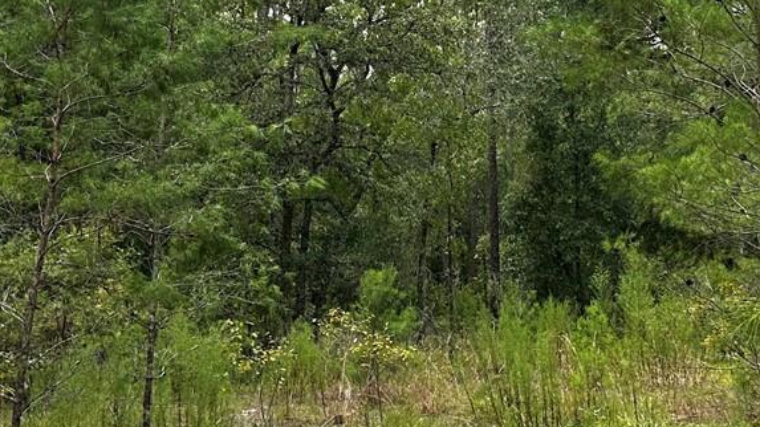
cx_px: 389
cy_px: 64
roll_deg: +0.1
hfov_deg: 29.0
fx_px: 1471
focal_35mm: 73
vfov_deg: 16.4
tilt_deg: +7.0
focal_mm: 6.86
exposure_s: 1/943
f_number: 1.78
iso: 80
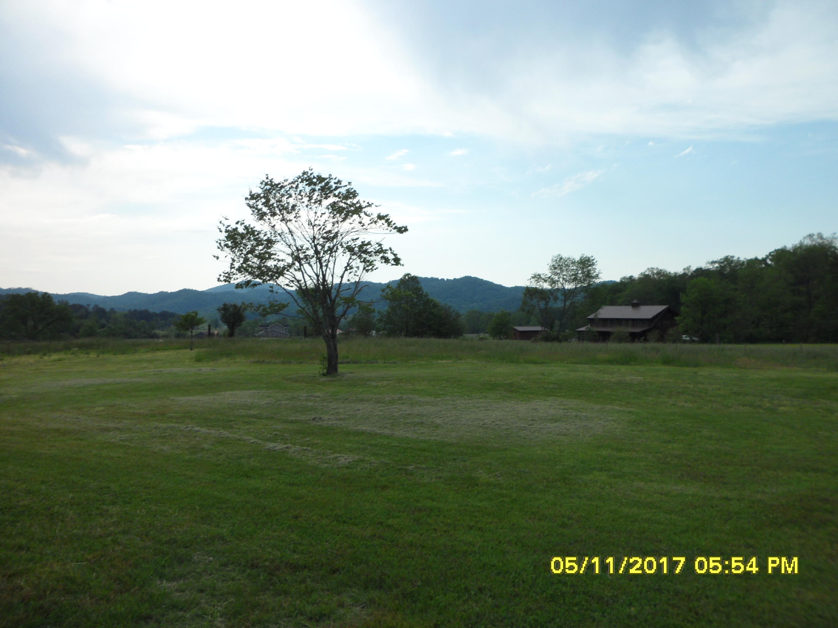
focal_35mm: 27
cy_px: 314
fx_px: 654
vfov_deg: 51.4
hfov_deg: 65.3
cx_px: 419
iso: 80
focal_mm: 4.9
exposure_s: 1/125
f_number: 8.9
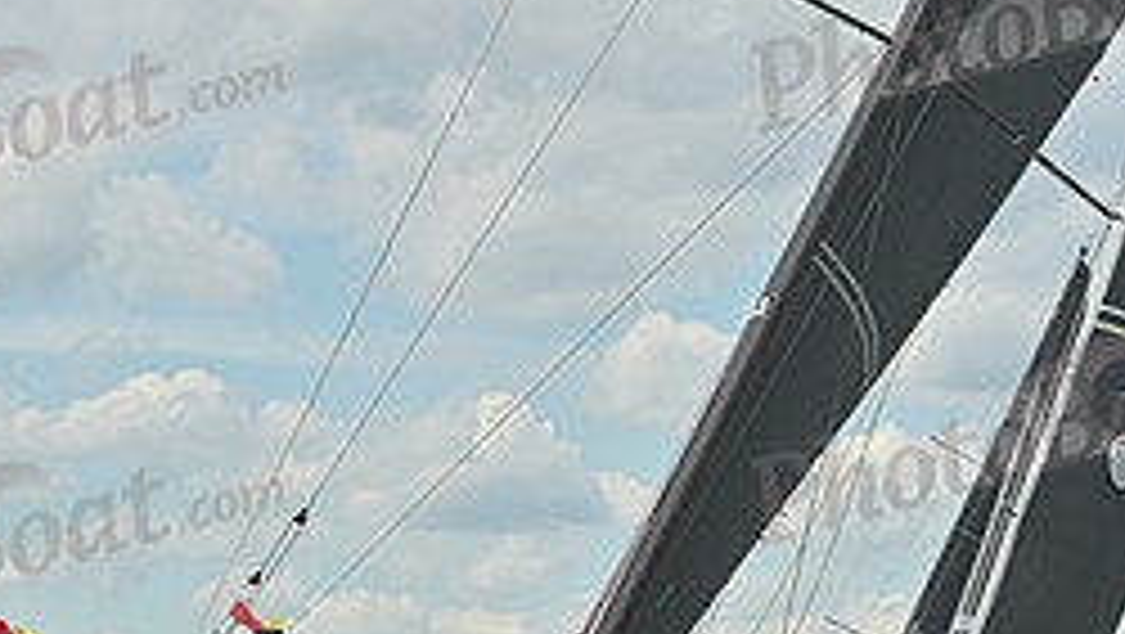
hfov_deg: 10.8
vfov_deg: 6.1
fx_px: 5940
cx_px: 522
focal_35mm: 199
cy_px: 726
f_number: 10
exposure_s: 1/1250
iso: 320
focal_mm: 82
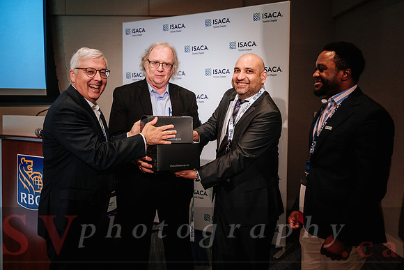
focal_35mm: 36
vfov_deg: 37.0
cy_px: 125
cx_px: 181
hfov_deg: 53.2
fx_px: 403
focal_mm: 21.3
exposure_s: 1/60
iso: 800
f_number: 2.8
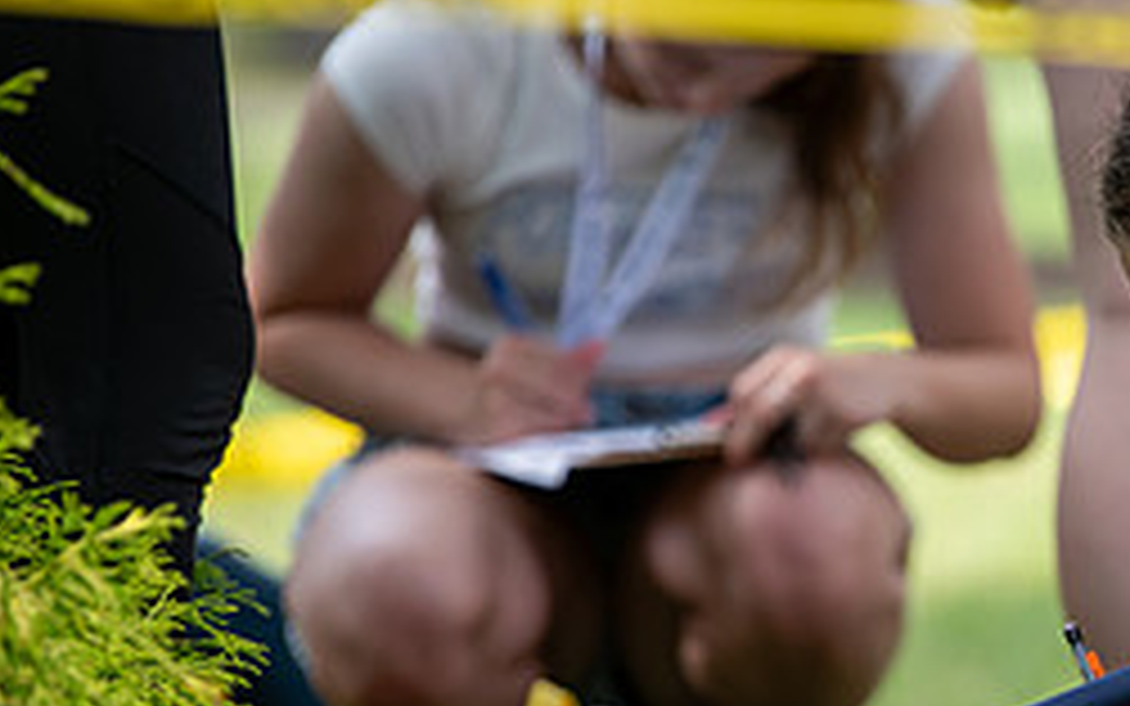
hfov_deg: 4.7
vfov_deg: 2.9
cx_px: 1175
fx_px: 13769
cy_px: 690
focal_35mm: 447
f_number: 3.2
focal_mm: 190
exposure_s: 1/500
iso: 160
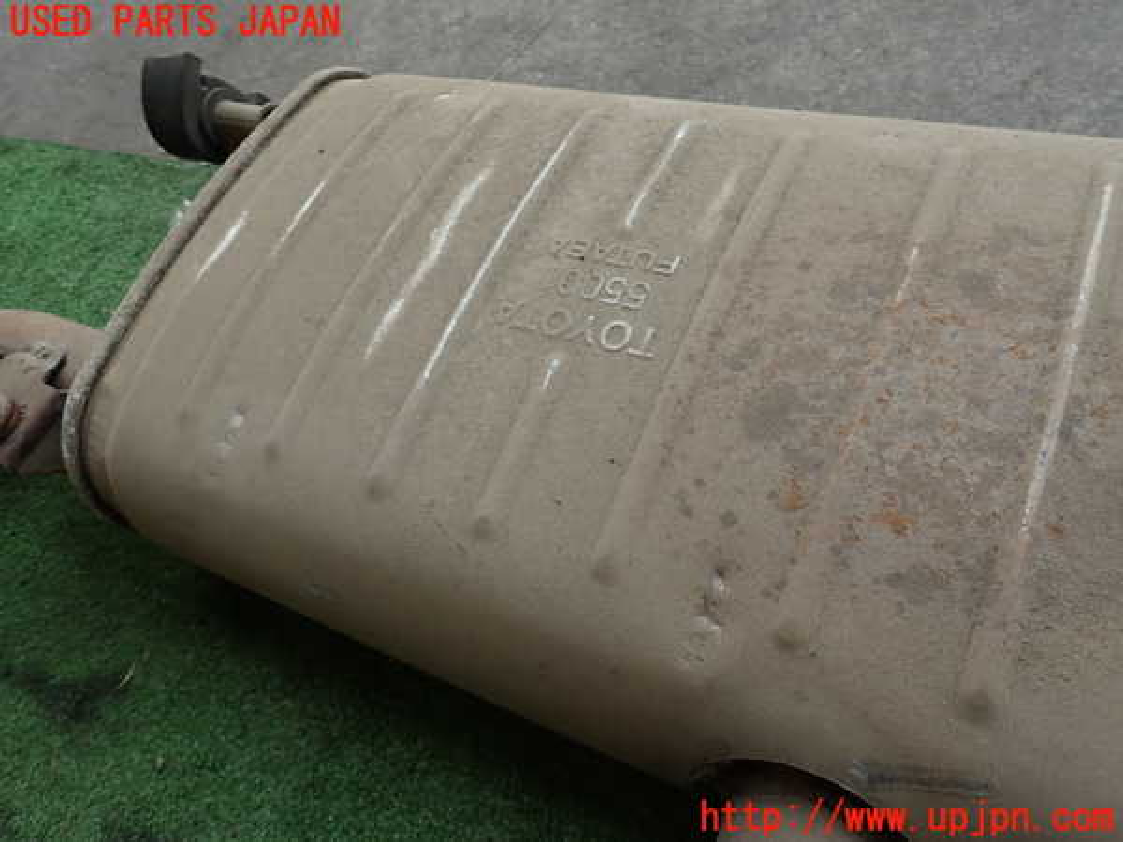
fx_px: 811
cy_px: 421
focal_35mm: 25
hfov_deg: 69.4
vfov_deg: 54.9
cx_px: 562
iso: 100
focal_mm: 4.5
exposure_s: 1/125
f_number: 2.8
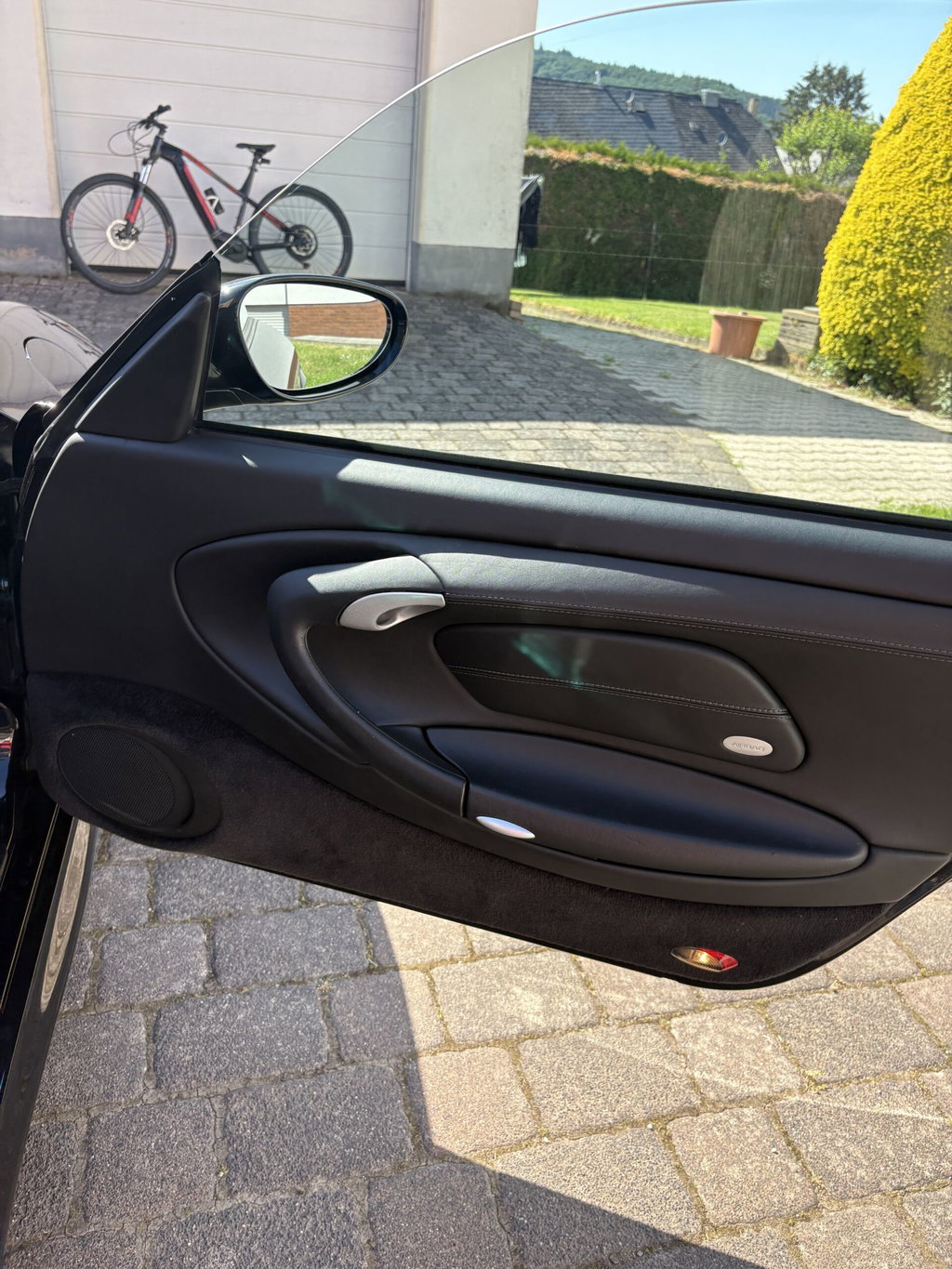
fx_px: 953
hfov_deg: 53.1
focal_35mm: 26
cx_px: 476
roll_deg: -5.3
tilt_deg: -23.5
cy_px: 634
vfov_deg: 67.3
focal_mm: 5.96
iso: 50
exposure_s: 1/701
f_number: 1.6
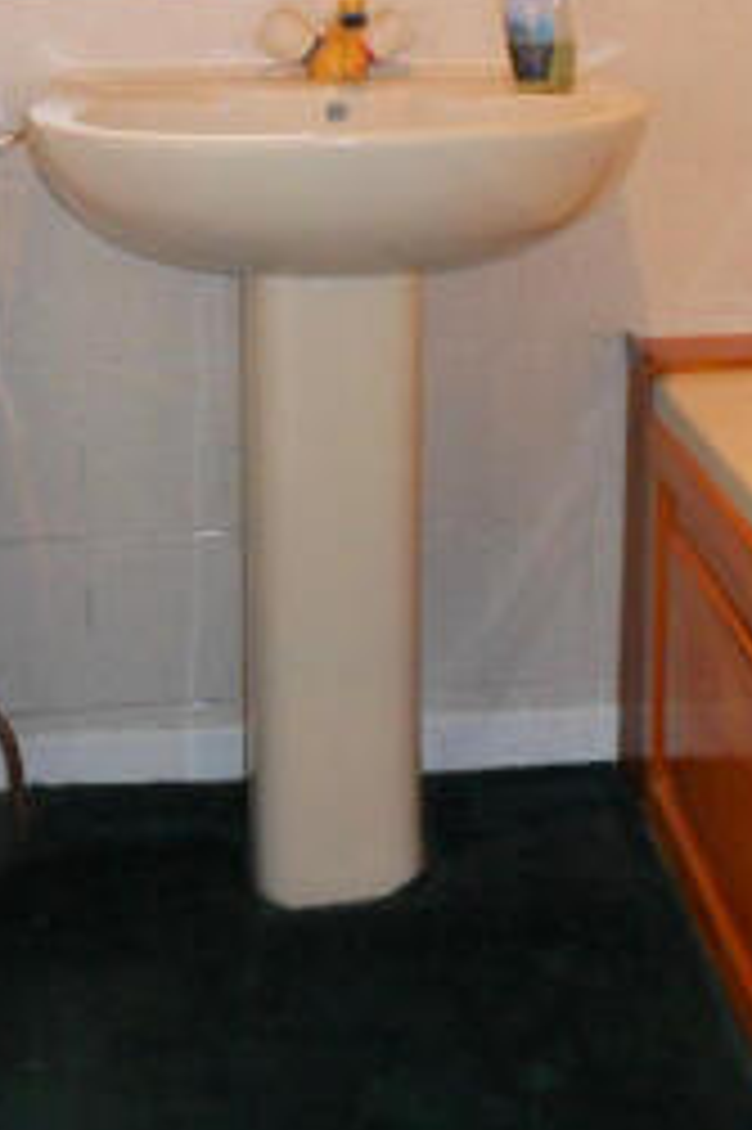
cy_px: 205
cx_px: 426
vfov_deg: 33.4
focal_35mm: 58
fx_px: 1820
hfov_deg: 23.3
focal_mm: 4.2
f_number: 3.3
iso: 200
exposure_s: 1/20
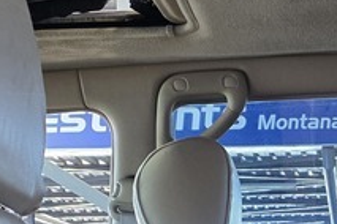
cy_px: 432
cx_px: 440
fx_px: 1076
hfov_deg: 16.8
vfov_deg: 11.0
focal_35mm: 115
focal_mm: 6.25
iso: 160
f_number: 1.7
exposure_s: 1/100
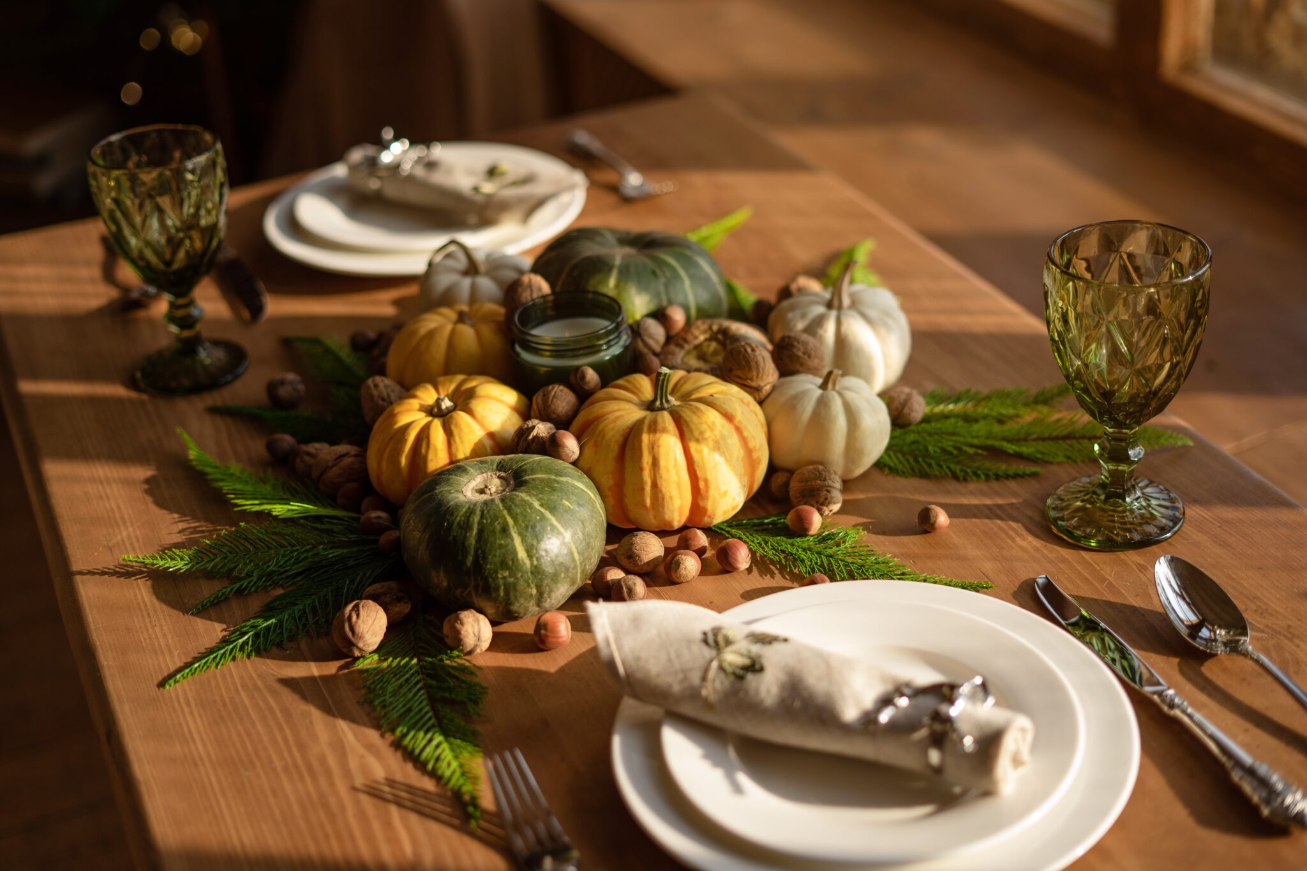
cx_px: 654
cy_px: 436
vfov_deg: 27.0
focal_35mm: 50
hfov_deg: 39.6
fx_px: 1815
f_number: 2.2
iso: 50
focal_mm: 50
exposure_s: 1/640
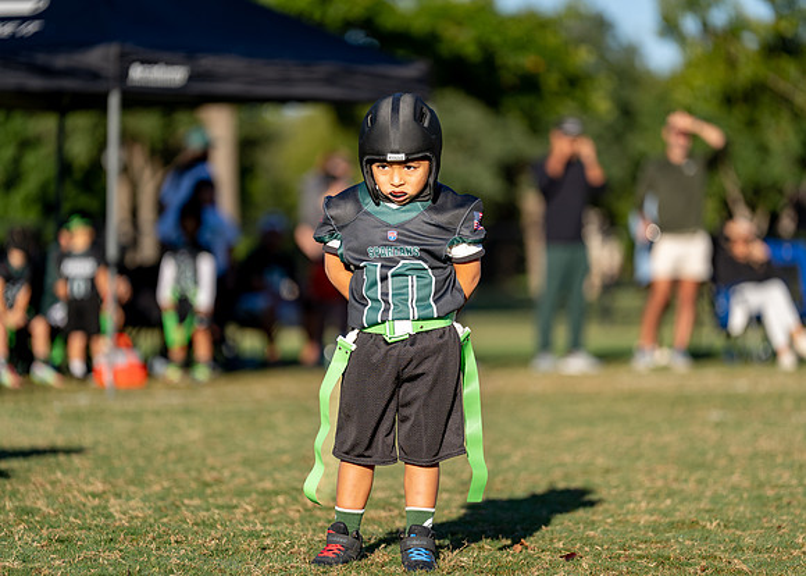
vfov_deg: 7.8
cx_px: 403
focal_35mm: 184
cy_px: 288
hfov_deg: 10.9
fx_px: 4221
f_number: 2.8
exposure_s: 1/1600
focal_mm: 176
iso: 100
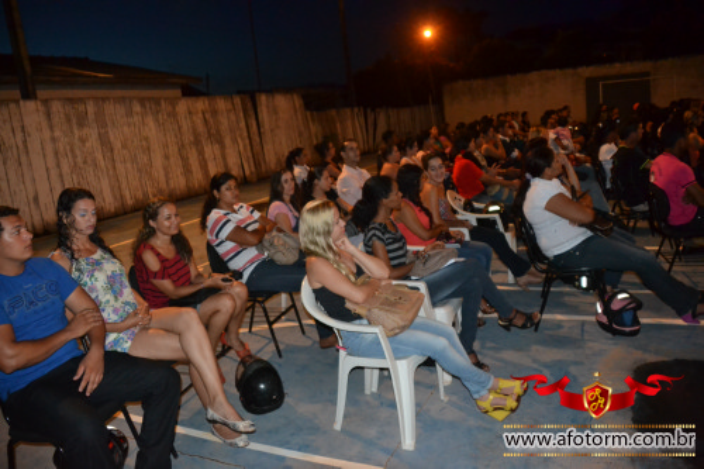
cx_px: 352
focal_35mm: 30
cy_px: 234
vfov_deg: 43.6
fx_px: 586
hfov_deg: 61.9
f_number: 3.5
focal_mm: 20
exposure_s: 1/60
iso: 3200
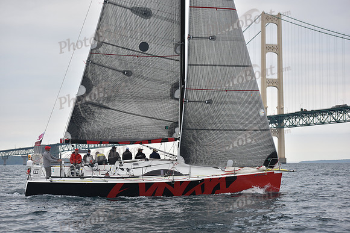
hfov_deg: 20.8
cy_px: 116
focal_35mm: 98
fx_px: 953
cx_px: 175
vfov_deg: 14.0
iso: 400
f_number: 4
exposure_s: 1/800
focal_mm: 98
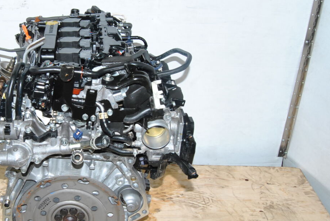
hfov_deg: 38.6
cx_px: 83
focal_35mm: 50
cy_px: 112
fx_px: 458
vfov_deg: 27.1
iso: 800
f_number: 13
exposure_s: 1/200
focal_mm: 19
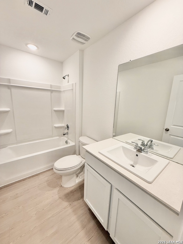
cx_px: 92
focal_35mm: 14
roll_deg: -4.1
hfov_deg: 85.7
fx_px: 99
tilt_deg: -10.6
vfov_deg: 102.1
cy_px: 122
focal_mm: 2.22
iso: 125
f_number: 2.2
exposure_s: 1/120
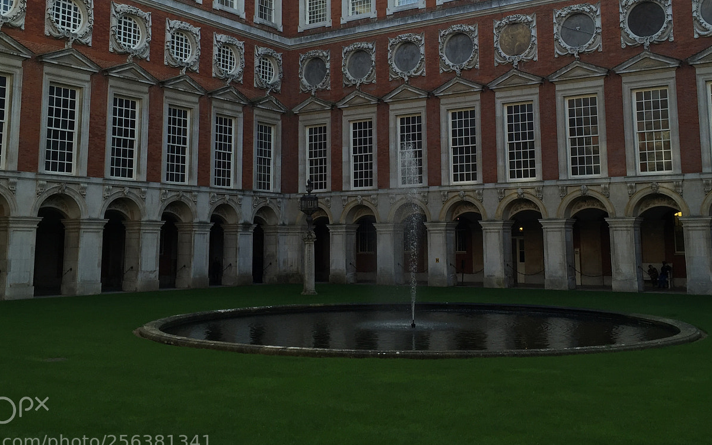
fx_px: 796
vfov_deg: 30.9
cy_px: 132
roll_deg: -0.4
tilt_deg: +8.2
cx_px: 376
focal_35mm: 41
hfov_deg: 48.2
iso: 32
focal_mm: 4.15
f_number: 2.2
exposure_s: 1/494
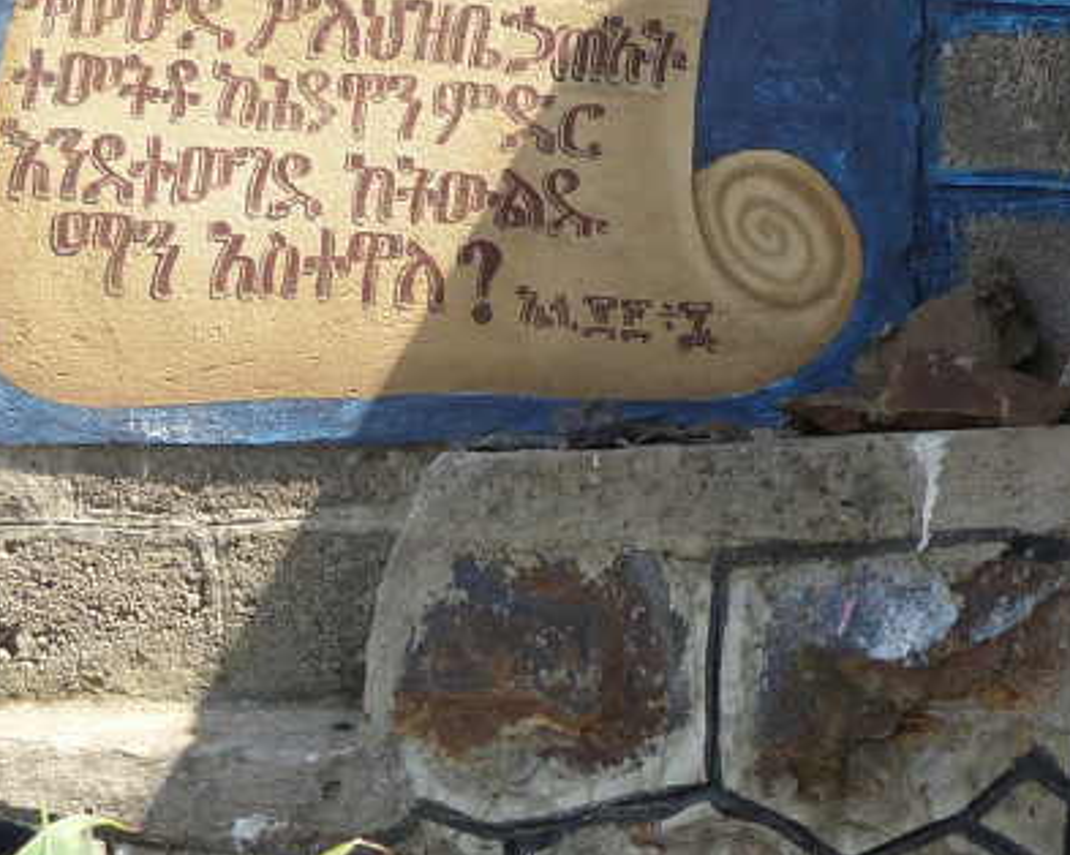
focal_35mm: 266
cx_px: 730
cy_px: 332
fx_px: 8419
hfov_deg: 7.3
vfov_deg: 5.8
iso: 100
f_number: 4
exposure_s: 1/320
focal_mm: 19.2
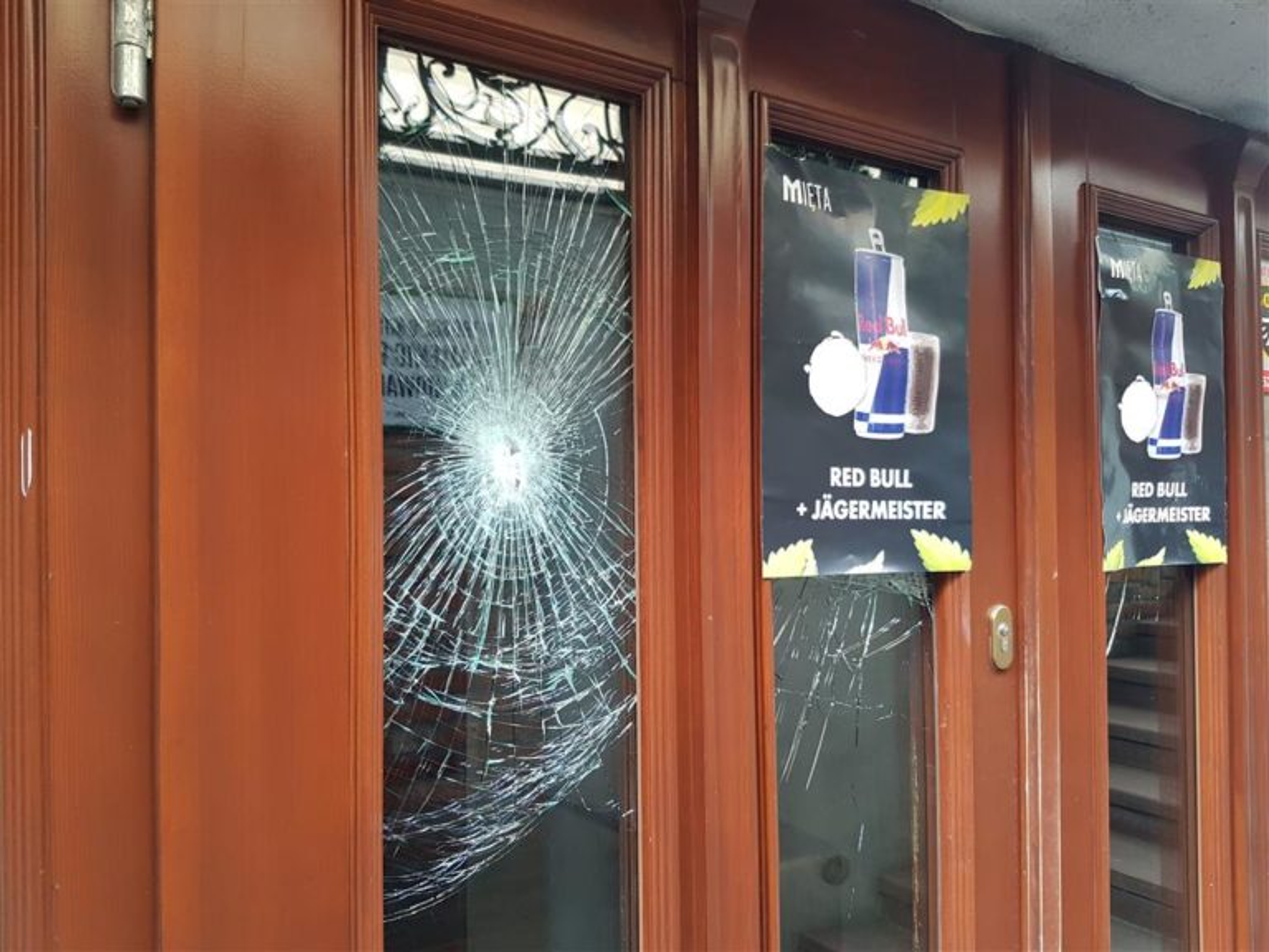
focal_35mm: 26
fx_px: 953
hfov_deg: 67.3
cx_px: 634
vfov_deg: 53.1
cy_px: 476
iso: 100
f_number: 1.7
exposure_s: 1/50
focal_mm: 4.2
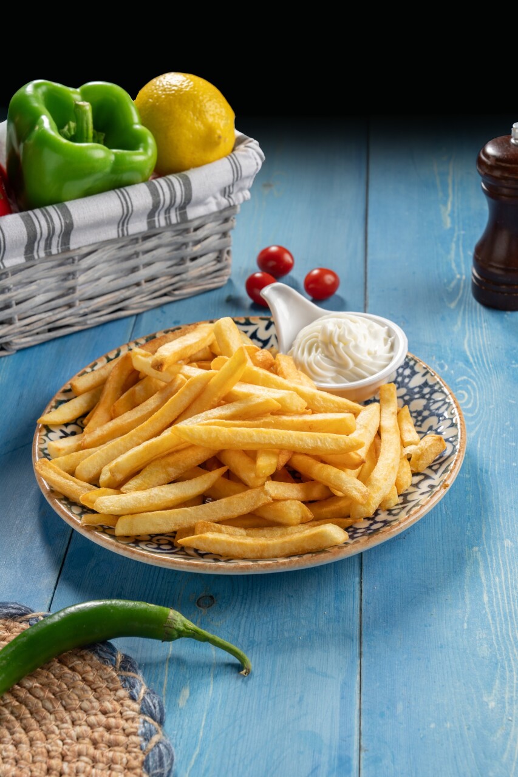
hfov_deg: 21.6
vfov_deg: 31.9
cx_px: 259
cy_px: 388
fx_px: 1360
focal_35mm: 63
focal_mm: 63
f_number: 13
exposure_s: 1/100
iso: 250
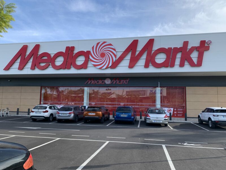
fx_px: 170
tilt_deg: +6.0
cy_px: 85
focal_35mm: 26
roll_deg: -0.9
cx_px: 113
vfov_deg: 53.1
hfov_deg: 67.3
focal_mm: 4.25
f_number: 1.8
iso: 25
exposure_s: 1/829
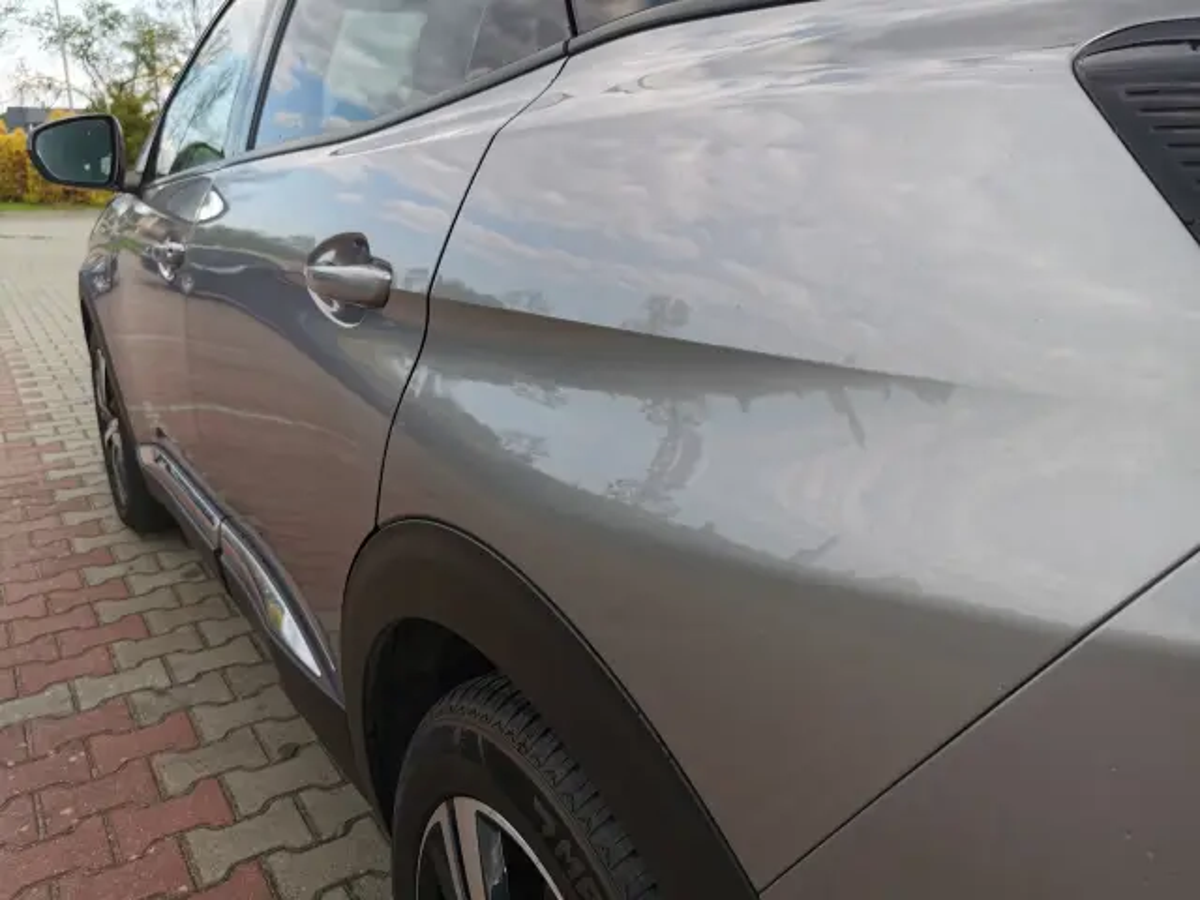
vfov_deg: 51.4
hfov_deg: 65.3
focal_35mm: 27
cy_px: 450
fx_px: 936
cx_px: 600
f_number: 1.6
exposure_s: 1/816
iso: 50
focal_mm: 5.56
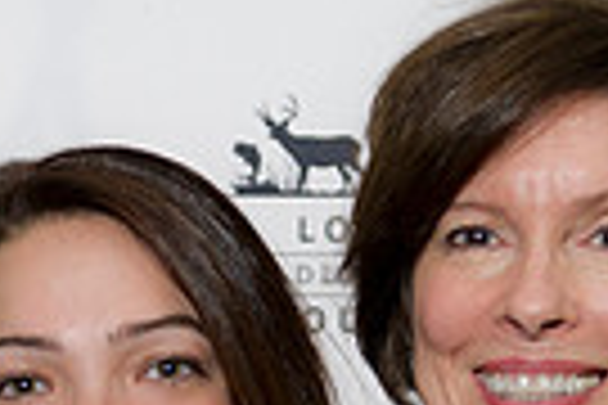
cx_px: 225
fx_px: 3766
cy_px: 752
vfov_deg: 6.0
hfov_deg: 9.2
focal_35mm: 223
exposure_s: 1/125
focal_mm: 52
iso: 800
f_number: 3.5
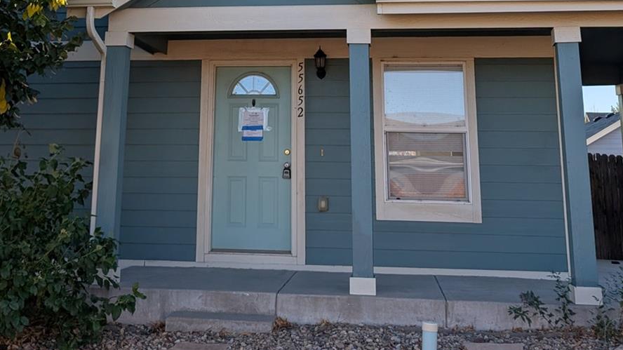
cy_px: -7
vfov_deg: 24.2
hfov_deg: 43.6
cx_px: 256
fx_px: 776
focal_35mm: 47
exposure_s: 1/628
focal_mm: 6.9
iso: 21
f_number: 1.68
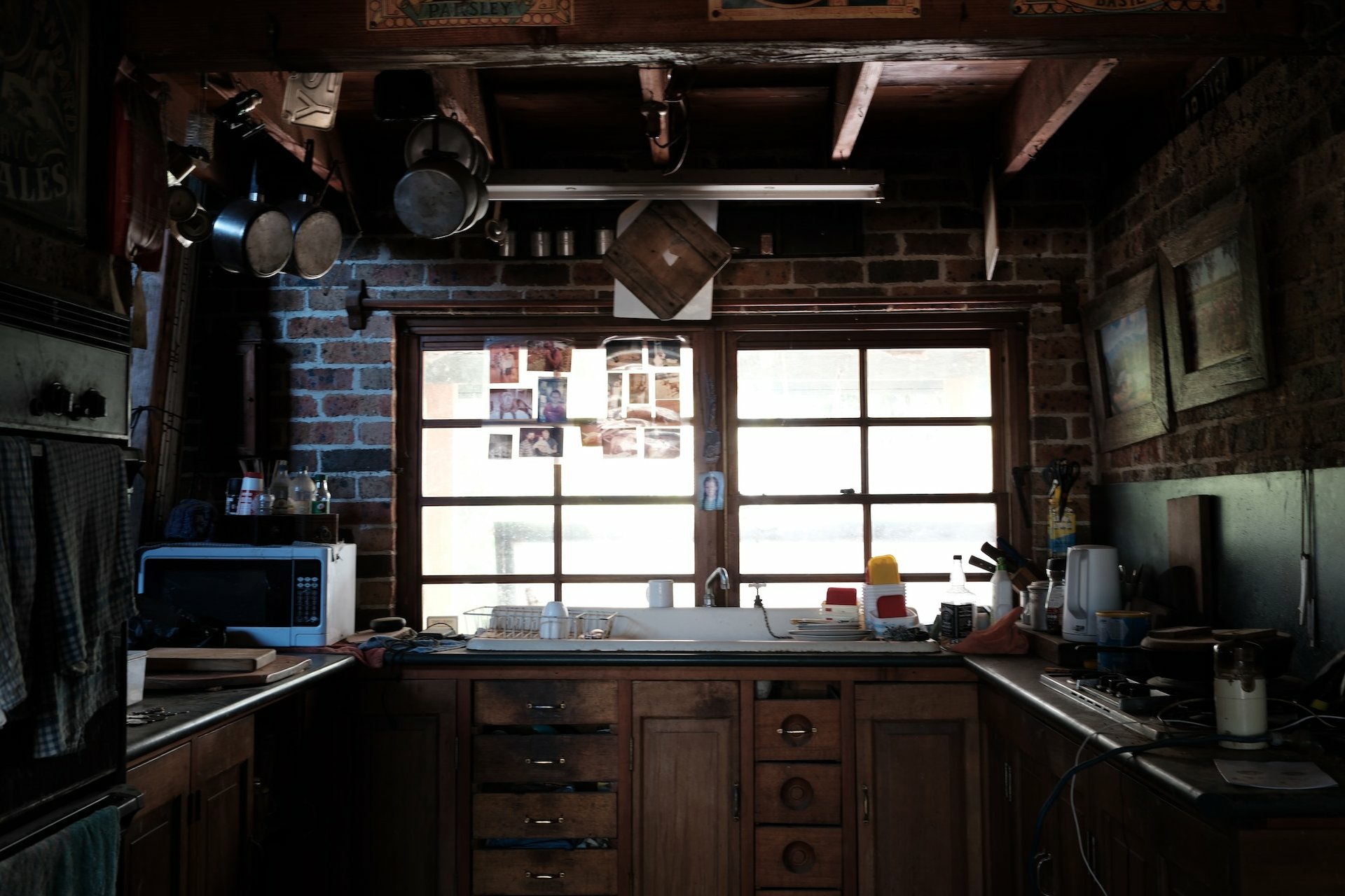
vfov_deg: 37.9
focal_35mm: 35
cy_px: 448
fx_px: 1308
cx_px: 672
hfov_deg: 54.4
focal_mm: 23
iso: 125
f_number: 8
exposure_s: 2
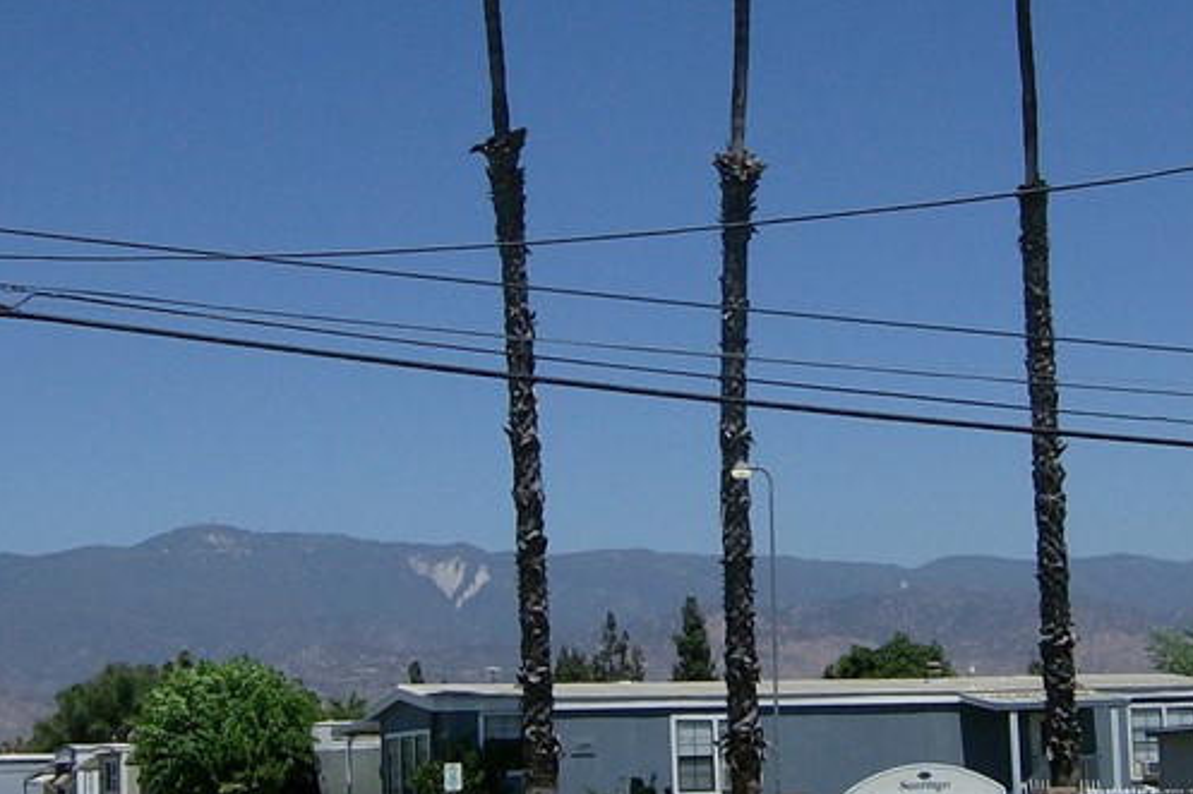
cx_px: 717
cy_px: 343
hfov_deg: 26.3
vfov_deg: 17.7
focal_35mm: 77
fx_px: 2551
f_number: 4.7
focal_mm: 6
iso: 100
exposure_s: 1/1577
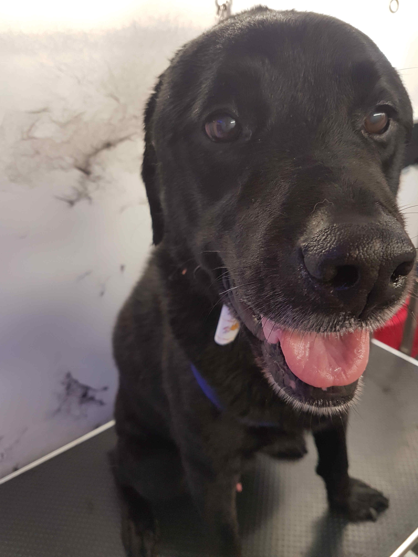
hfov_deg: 53.1
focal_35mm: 26
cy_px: 278
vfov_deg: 67.3
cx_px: 209
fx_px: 419
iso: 100
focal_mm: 4.2
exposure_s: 1/100
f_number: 1.7
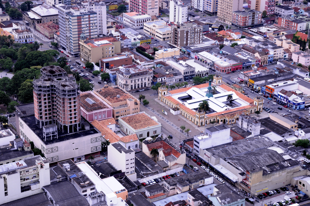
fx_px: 619
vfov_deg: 18.9
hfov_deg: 28.1
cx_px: 155
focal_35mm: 72
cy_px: 103
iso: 500
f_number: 16
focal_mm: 48
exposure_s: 1/250
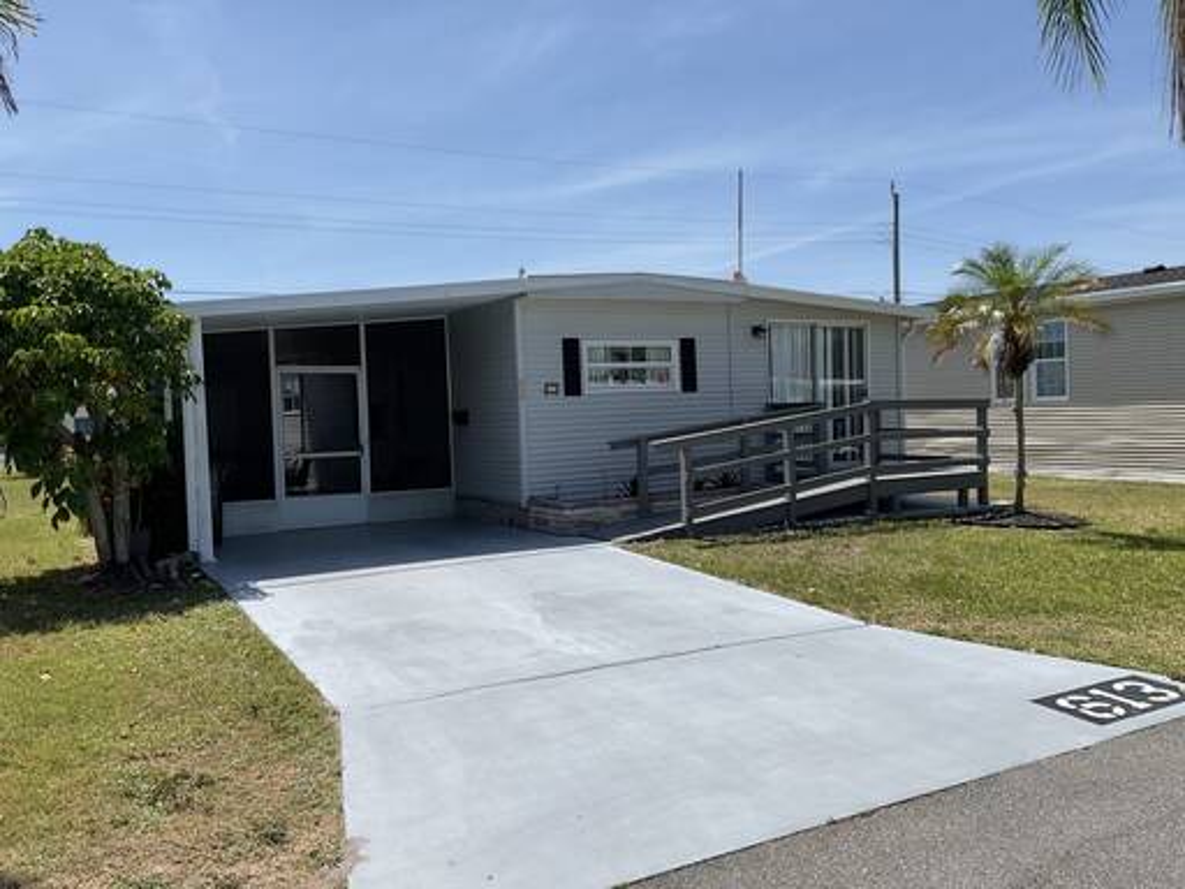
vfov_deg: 48.2
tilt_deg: -1.9
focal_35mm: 29
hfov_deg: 61.7
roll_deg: +0.8
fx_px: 993
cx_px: 592
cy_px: 444
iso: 16
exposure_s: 1/2801
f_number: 1.8
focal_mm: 3
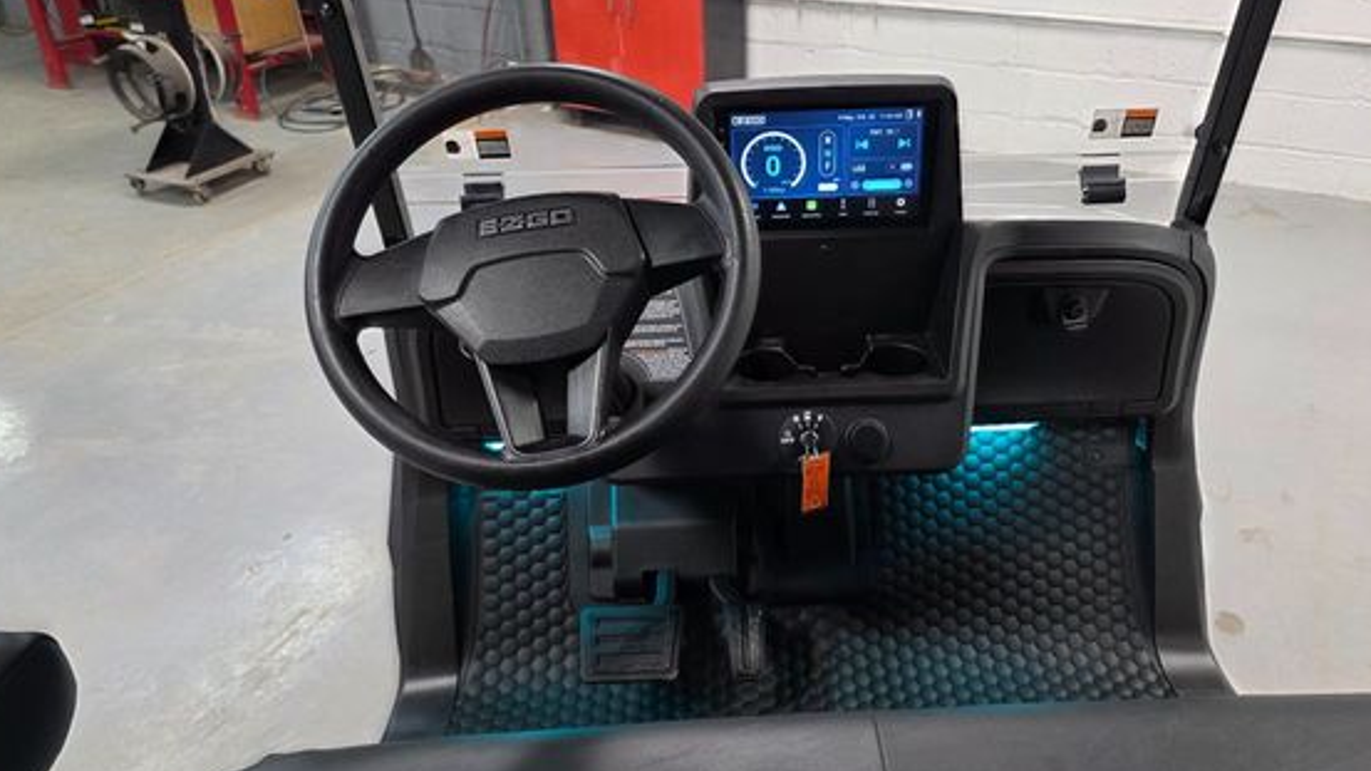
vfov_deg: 40.2
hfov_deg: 65.9
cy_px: 367
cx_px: 759
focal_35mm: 29
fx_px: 1054
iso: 160
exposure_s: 1/120
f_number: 1.7
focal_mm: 6.3
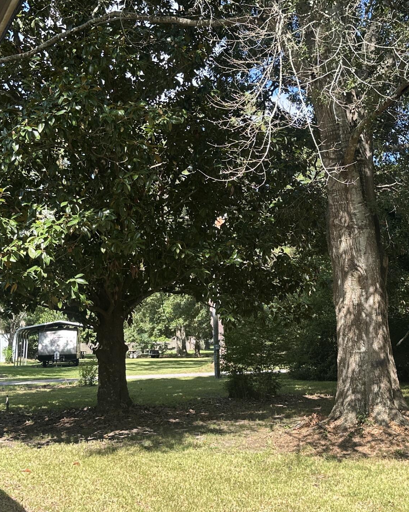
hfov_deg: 30.7
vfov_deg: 38.0
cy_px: 268
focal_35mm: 49
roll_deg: +2.3
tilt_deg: +6.4
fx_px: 741
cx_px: 257
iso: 80
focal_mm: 6.86
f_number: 1.78
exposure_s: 1/836
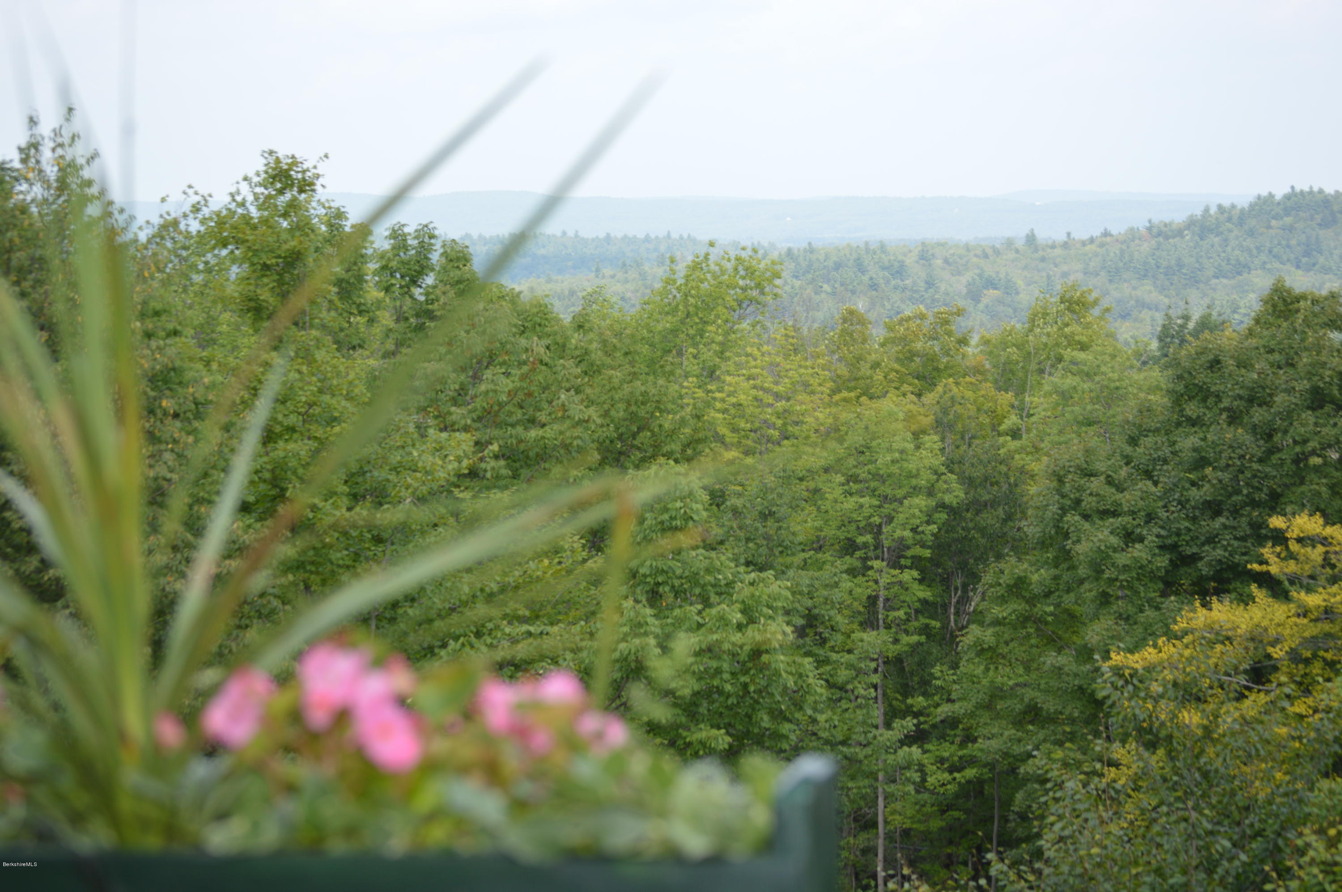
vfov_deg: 16.5
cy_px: 446
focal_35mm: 82
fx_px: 3072
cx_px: 671
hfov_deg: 24.6
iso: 100
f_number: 5
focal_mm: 55
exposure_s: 1/200
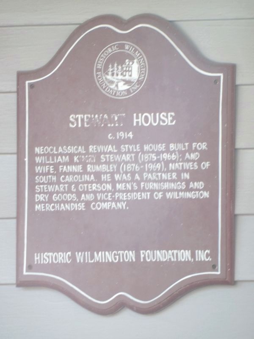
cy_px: 170
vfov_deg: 2.1
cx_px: 127
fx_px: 9461
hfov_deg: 1.5
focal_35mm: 967
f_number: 5.3
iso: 259
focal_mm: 173.5
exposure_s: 1/50
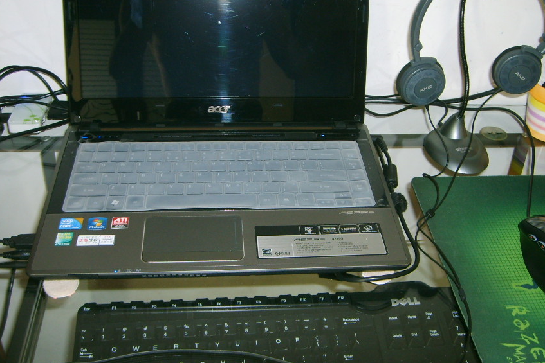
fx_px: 666
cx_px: 307
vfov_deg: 30.5
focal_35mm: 44
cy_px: 181
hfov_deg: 44.4
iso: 100
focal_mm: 5.8
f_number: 2.8
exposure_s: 1/30
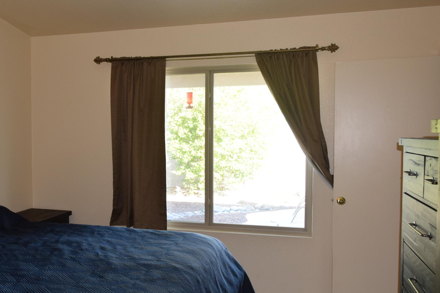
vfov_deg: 36.8
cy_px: 159
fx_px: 440
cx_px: 156
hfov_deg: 52.4
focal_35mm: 36
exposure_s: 1/100
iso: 800
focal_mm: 18
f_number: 5
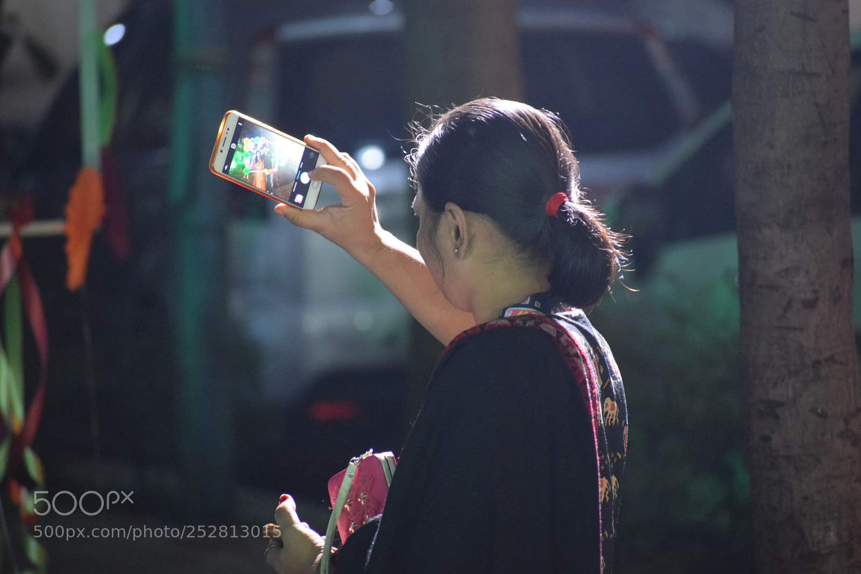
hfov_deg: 6.0
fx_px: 8249
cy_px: 287
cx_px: 430
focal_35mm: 345
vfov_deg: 4.0
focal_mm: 230
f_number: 5.6
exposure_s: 1/30
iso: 3200
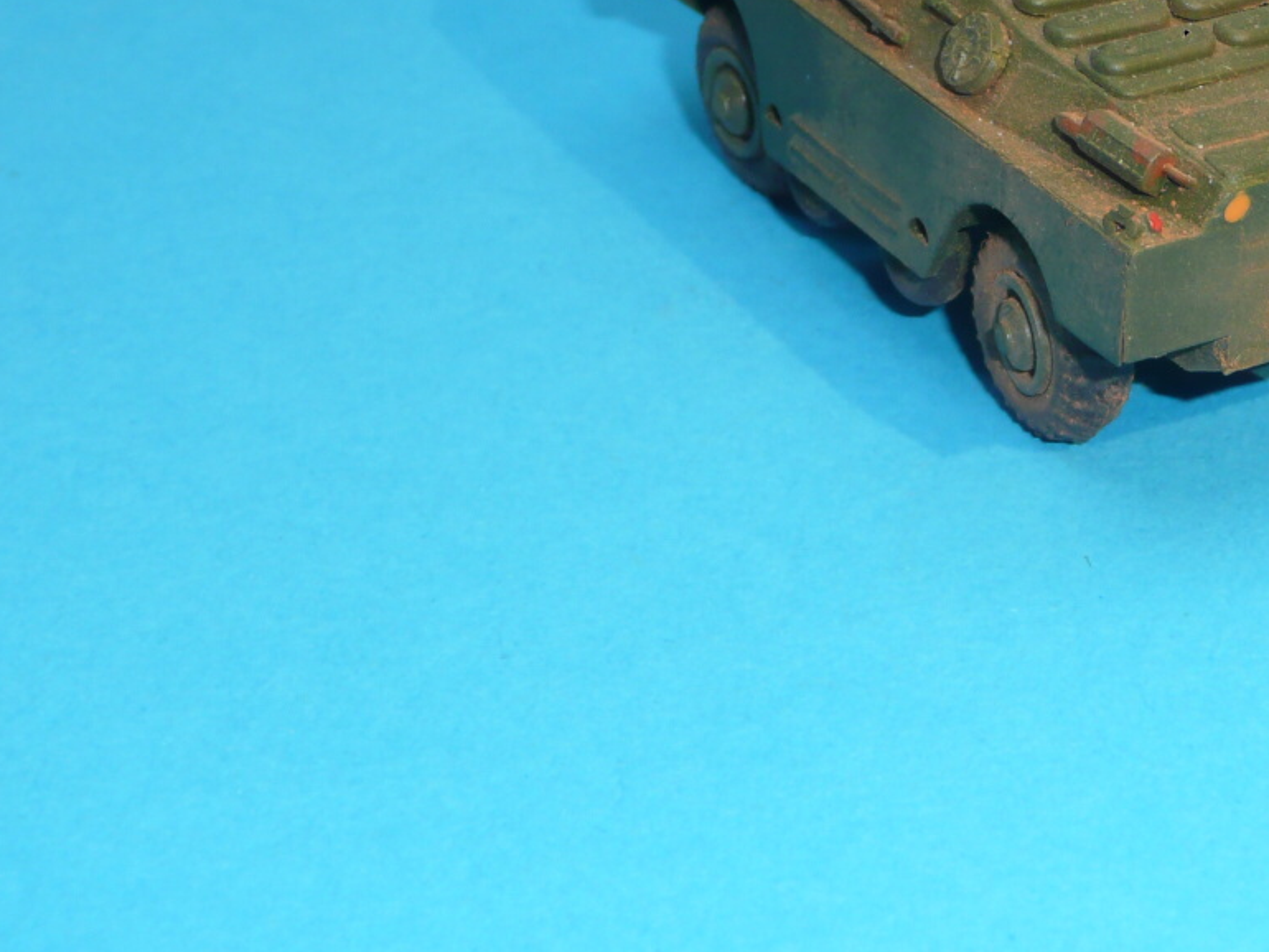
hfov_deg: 18.3
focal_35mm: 106
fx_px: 3887
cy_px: 268
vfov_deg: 13.9
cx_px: 1126
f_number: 4.4
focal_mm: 9.5
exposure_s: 1/40
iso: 100
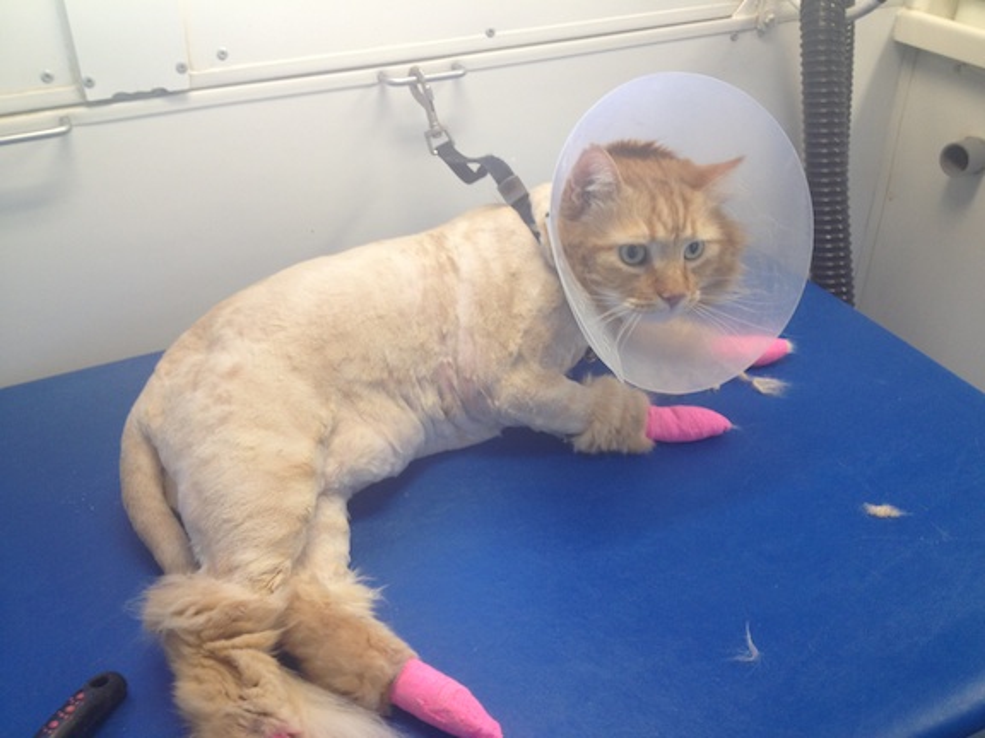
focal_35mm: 35
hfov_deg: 52.6
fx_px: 996
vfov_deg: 40.7
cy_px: 369
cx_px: 492
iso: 80
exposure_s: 1/24
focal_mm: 4.28
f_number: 2.4
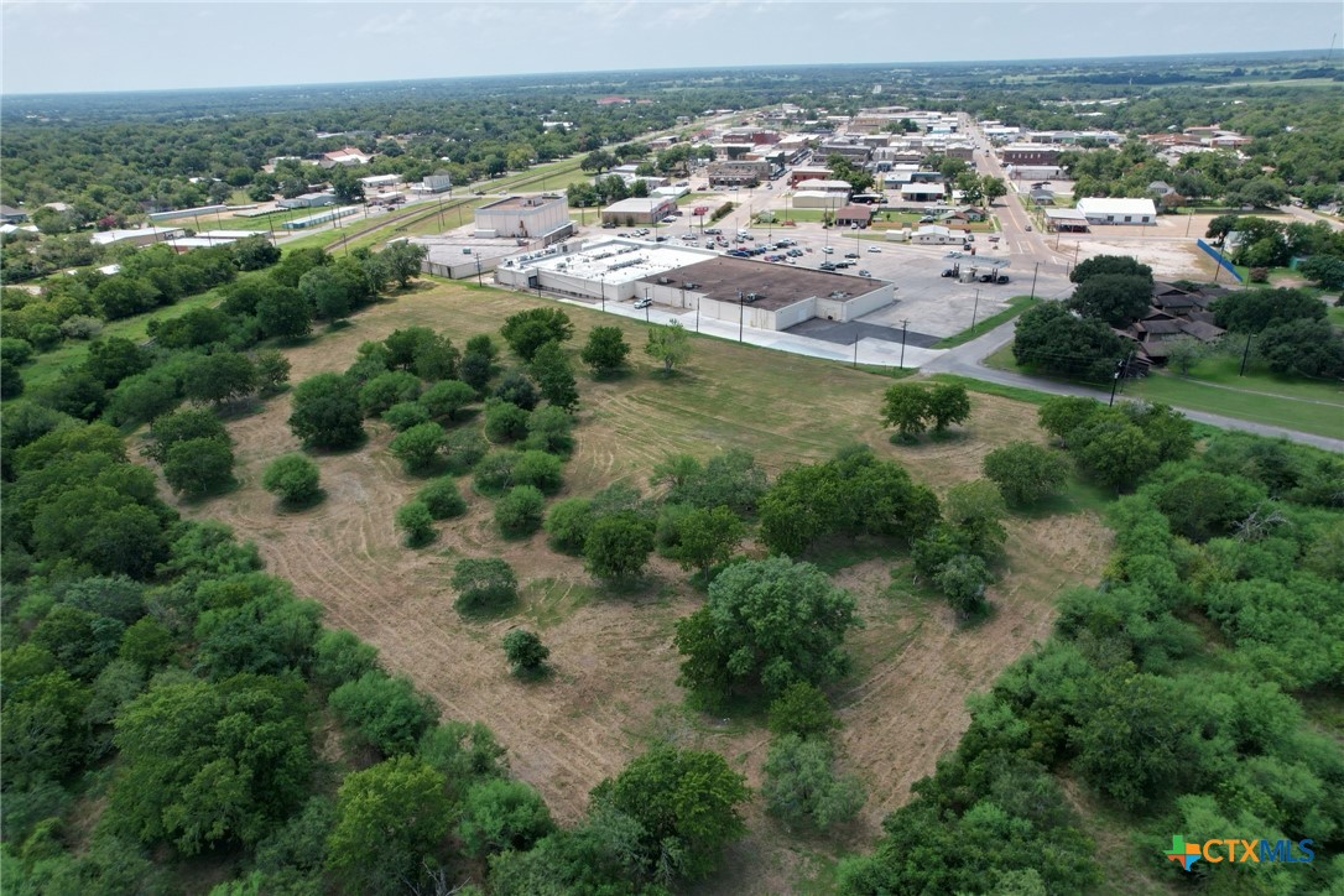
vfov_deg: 57.2
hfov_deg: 78.6
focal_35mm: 22
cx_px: 672
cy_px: 448
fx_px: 821
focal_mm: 8.38
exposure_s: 1/1000
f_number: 2.8
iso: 100
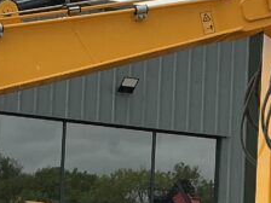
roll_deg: -3.3
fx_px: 1002
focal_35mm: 128
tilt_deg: +4.2
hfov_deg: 15.0
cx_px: -35
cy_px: 245
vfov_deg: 11.4
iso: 25
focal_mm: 3
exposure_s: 1/944
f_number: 1.8
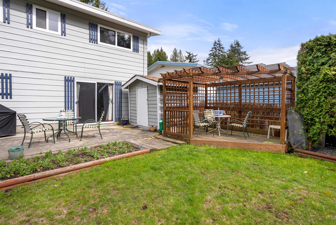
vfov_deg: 67.4
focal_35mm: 18
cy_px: 112
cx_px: 168
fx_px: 168
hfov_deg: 90.0
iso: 80
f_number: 10
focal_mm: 18
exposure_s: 1/125
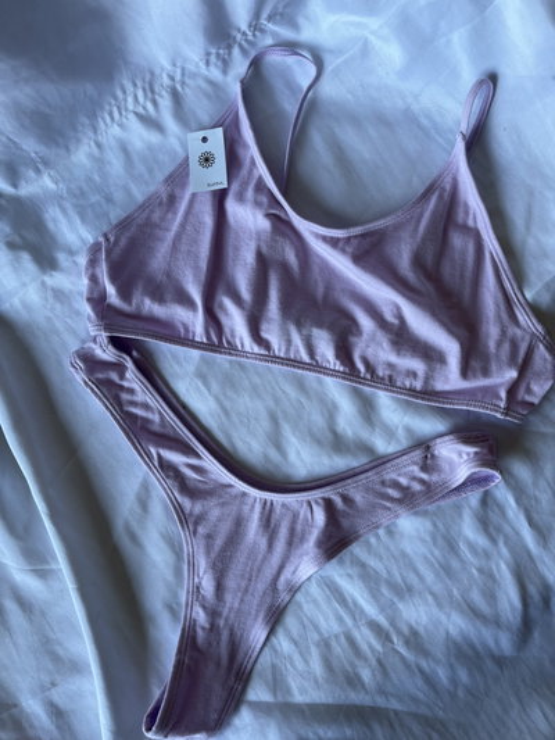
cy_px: 370
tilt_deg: -86.3
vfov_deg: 67.3
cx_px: 278
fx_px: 556
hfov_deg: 53.1
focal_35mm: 26
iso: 64
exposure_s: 1/122
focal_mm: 5.1
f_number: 1.6
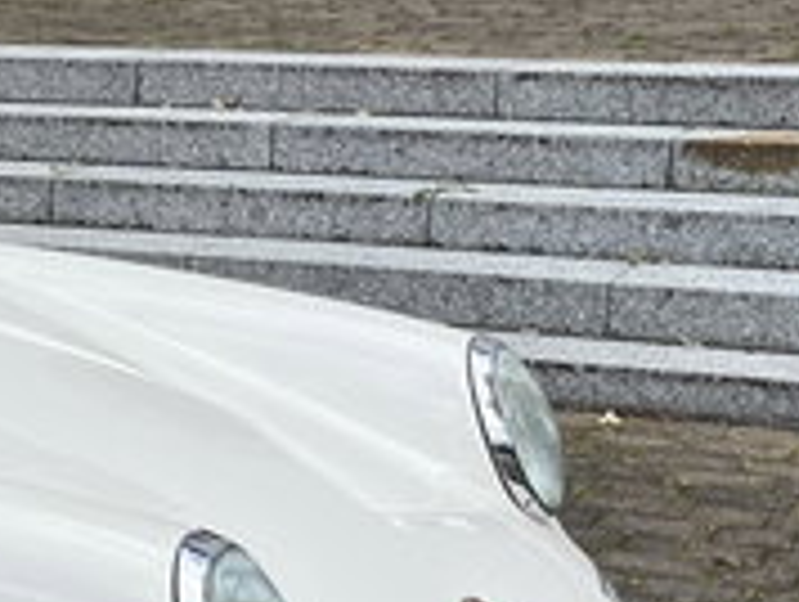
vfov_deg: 13.2
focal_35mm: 112
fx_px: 2589
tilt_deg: -13.7
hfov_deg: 15.7
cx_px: -503
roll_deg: +0.4
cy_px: 490
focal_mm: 5.1
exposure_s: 1/1441
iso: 50
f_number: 1.6
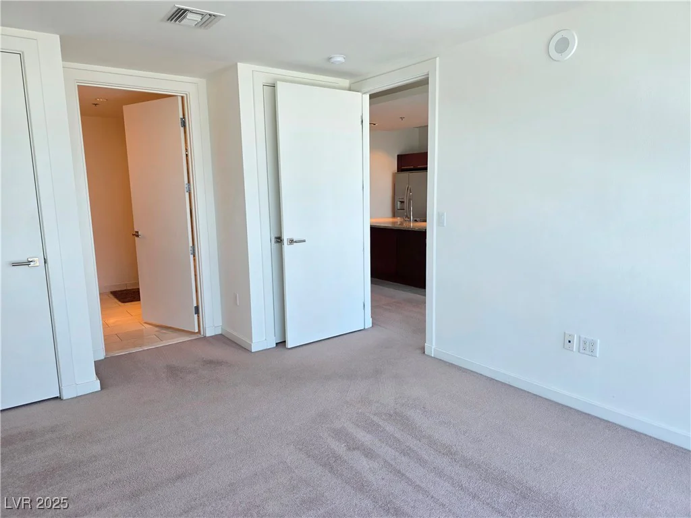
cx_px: 346
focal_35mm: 23
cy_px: 259
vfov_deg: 58.9
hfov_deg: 73.9
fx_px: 459
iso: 125
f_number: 1.7
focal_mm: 6.3
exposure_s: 1/120
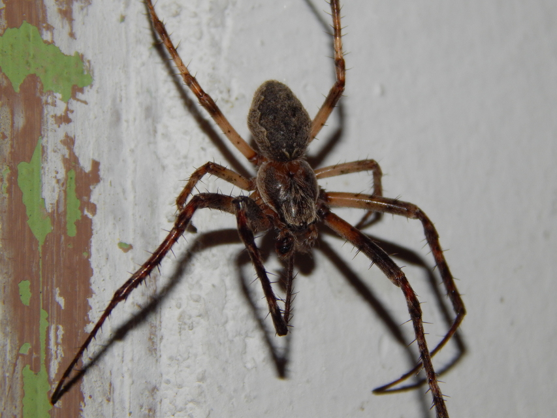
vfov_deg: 7.1
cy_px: 209
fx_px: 3363
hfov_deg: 9.5
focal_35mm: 209
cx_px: 278
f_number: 10.9
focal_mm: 37.1
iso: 200
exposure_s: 1/60
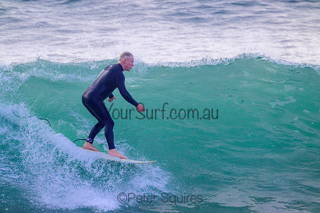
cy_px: 106
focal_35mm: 800
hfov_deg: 2.6
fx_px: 7112
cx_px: 160
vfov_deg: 1.7
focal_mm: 800
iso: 2800
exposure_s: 1/2000
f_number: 11
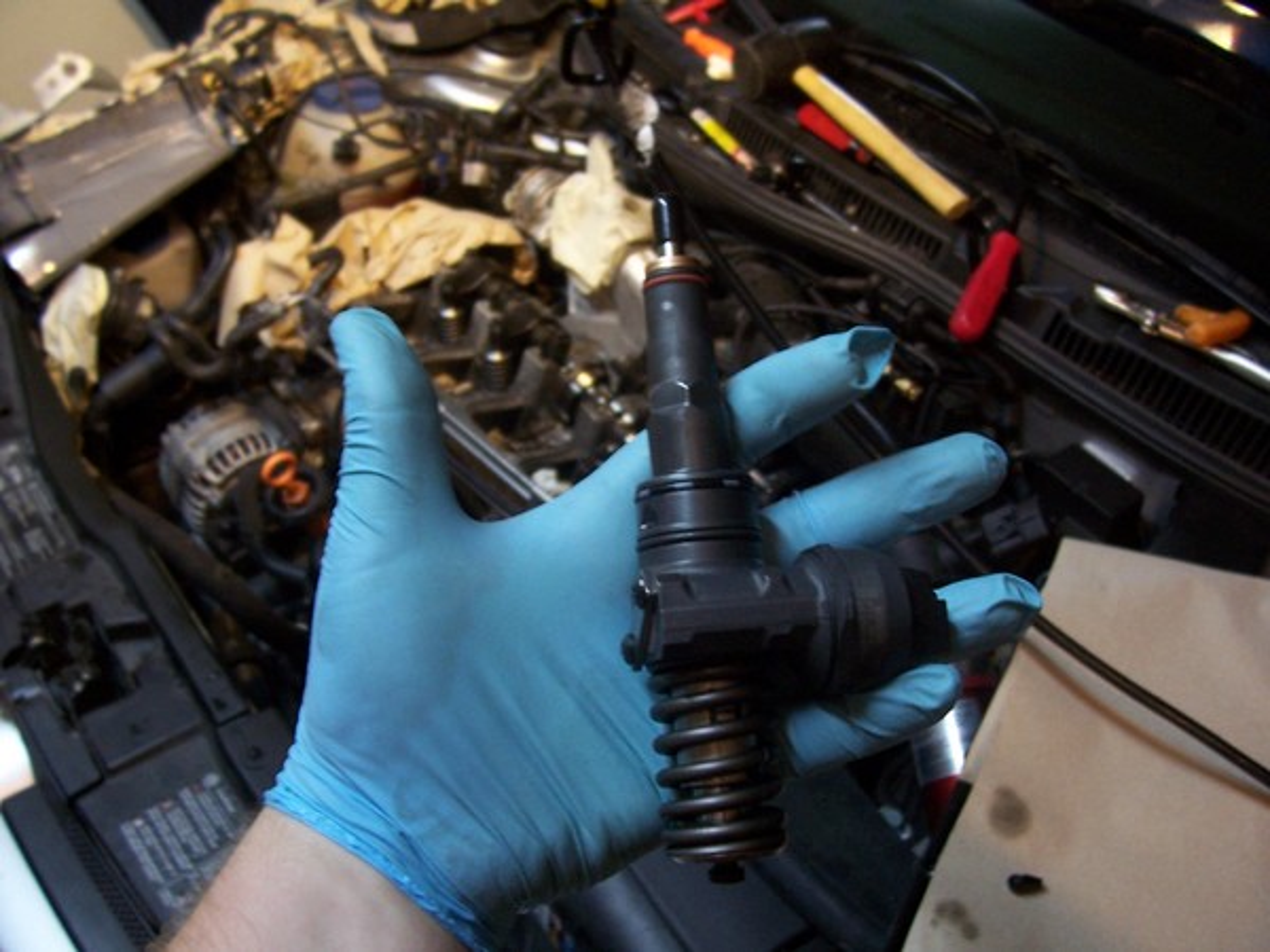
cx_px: 635
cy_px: 476
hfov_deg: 54.0
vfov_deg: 41.8
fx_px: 1247
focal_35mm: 34
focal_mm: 5.6
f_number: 2.7
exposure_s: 1/10
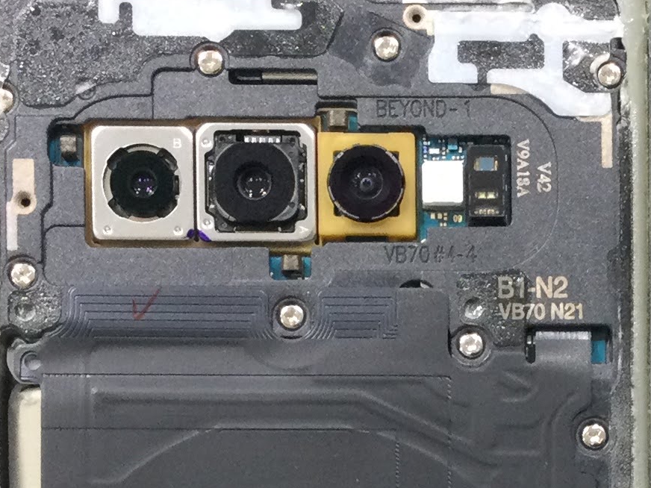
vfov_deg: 12.3
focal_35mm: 116
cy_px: 657
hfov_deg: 16.8
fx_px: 2182
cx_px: 539
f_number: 2.4
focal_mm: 3.3
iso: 50
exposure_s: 1/30
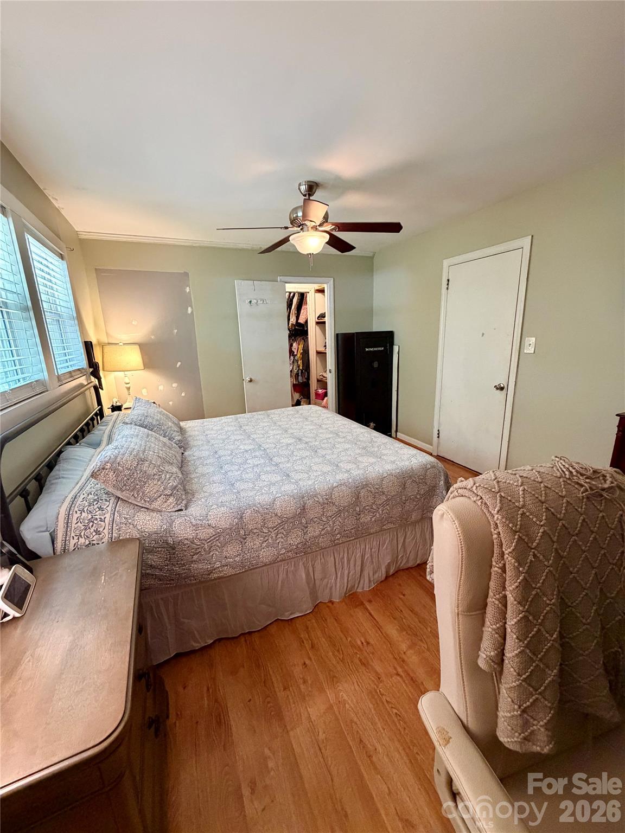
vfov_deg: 102.1
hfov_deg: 85.7
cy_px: 416
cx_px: 312
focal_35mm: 14
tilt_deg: -14.2
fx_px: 337
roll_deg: +1.6
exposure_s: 1/60
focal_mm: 2.22
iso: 500
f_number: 2.2
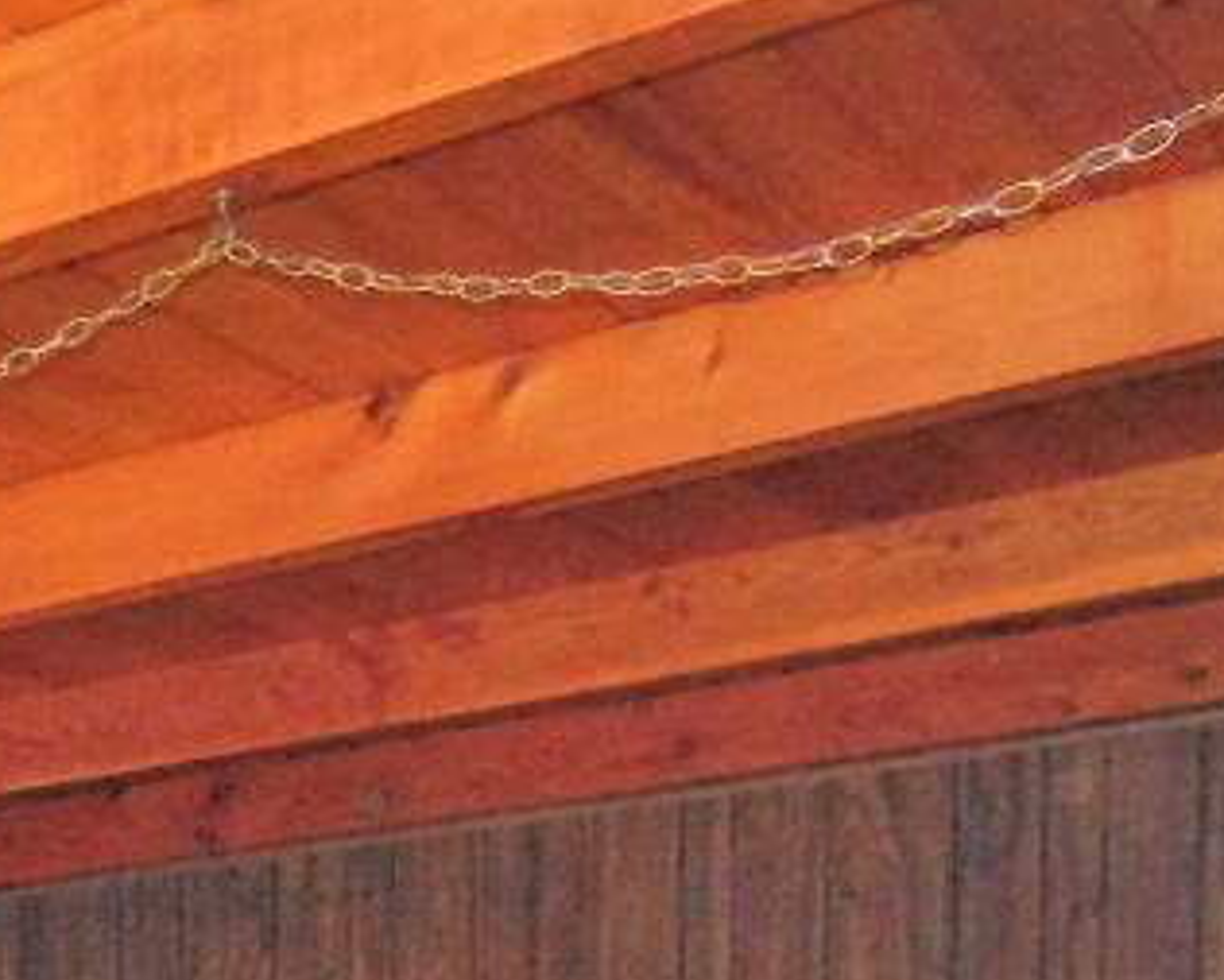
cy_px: 1445
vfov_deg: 17.6
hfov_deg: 21.2
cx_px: -488
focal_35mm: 79
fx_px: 2863
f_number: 3.5
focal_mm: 4.5
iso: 800
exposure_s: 1/25
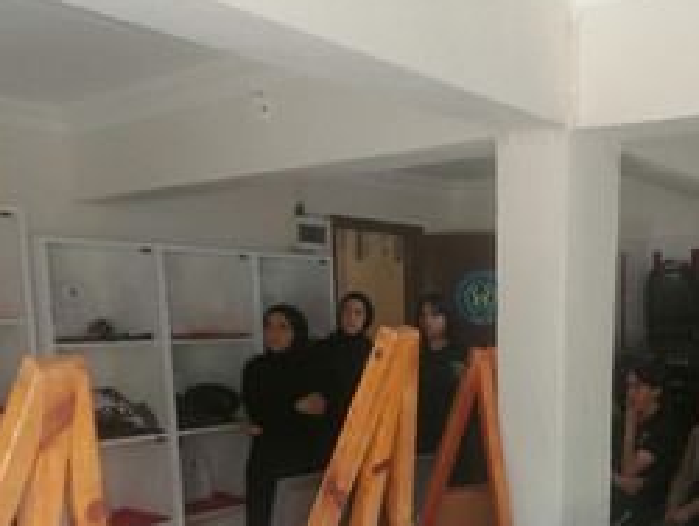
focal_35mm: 52
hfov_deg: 35.6
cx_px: 559
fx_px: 1051
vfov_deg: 26.7
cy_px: 513
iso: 80
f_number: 1.8
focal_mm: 5.4
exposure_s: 1/100
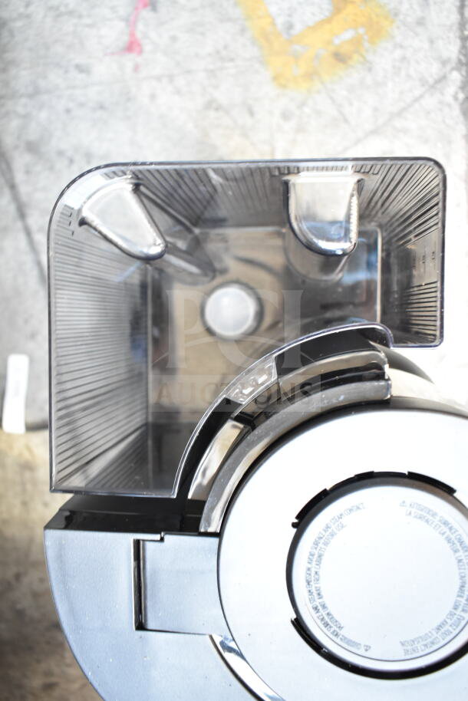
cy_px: 350
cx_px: 234
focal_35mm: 32
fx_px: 614
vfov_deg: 59.5
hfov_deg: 41.7
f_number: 3.8
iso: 1600
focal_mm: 21
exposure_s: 1/40
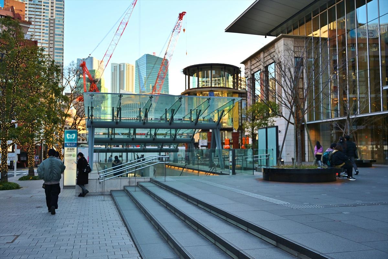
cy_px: 130
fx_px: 377
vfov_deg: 37.9
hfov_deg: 54.4
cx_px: 194
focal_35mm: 35
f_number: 4.8
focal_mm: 35
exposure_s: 1/250
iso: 320
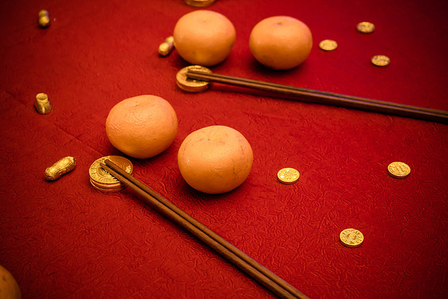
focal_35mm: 64
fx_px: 803
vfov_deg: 21.1
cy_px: 150
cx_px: 224
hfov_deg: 31.2
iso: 320
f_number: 2.8
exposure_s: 1/100
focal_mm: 30
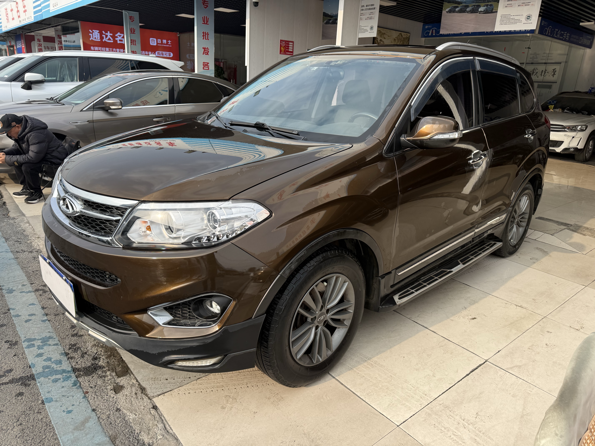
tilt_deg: -17.9
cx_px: 298
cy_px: 223
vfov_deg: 56.8
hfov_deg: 71.6
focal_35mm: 24
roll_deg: -3.6
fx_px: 413
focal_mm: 6.76
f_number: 1.78
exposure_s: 1/1585
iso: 100
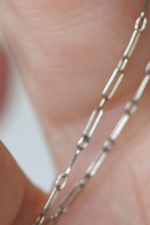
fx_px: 2675
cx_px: 167
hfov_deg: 3.2
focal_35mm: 428
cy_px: 420
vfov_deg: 4.8
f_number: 2.8
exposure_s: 1/125
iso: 250
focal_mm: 70
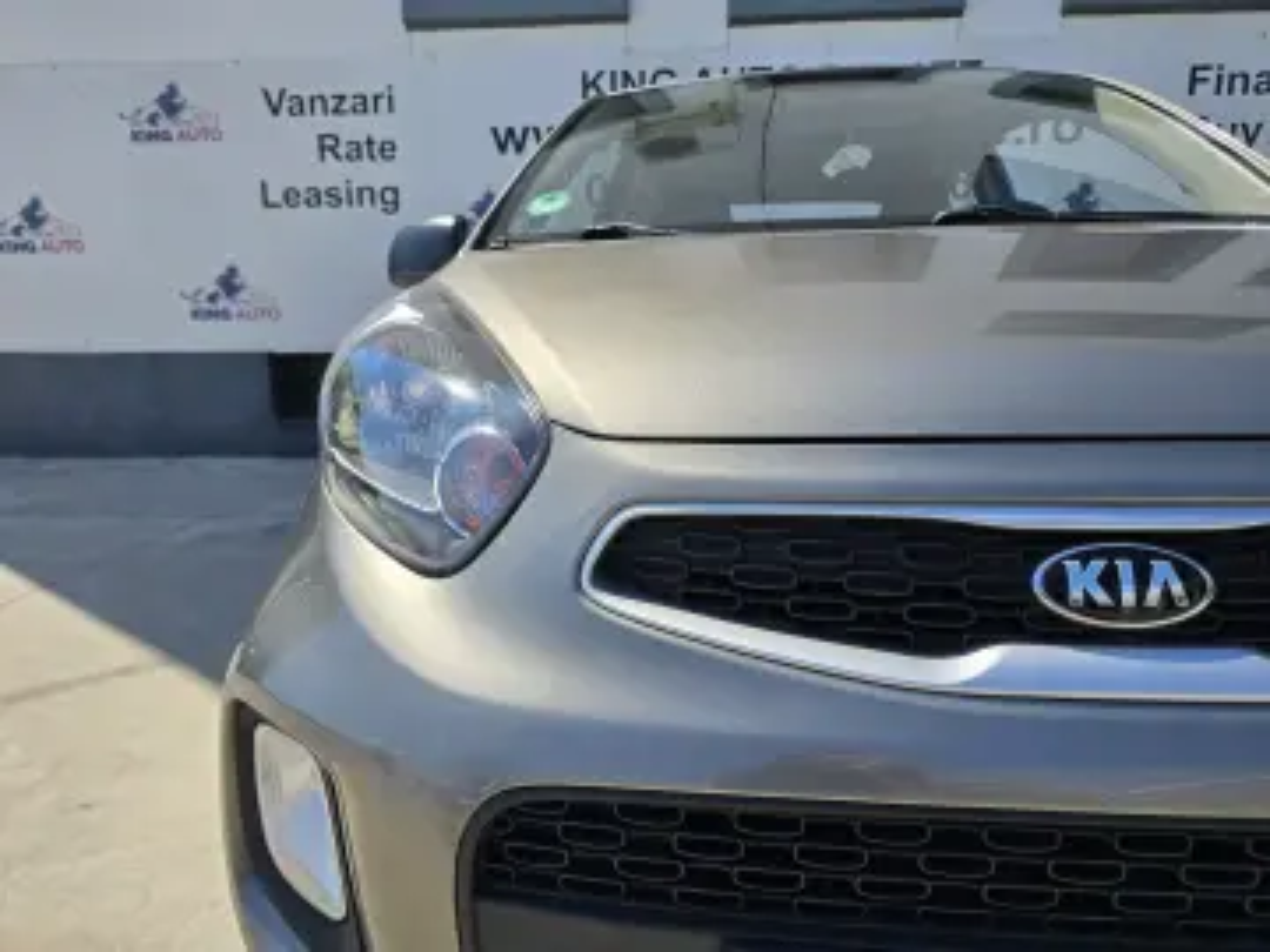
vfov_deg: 58.9
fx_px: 844
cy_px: 476
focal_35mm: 23
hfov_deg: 73.9
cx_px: 635
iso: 12
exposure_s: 1/852
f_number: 1.7
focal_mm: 6.3
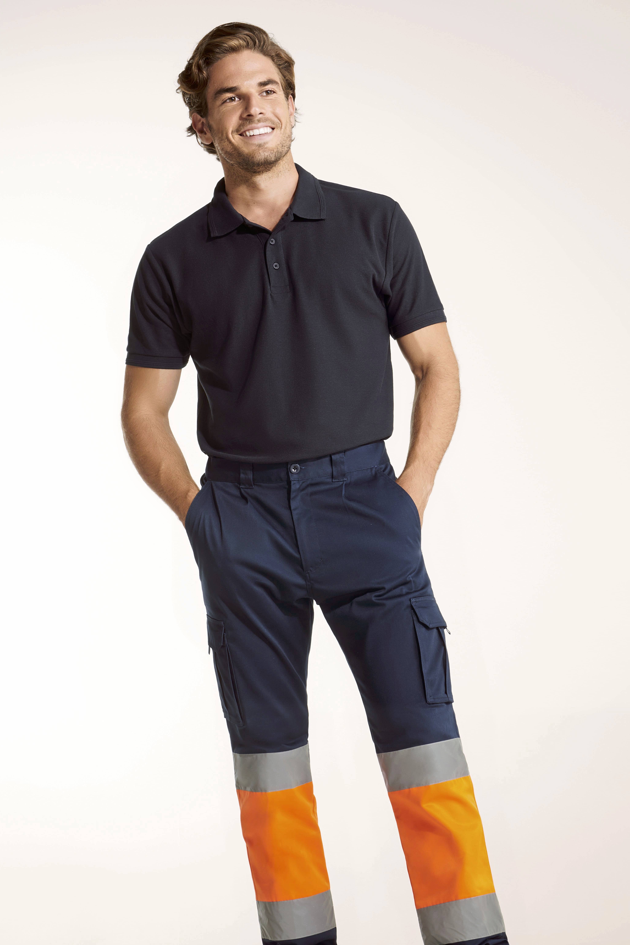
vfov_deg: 25.4
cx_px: 399
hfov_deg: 17.0
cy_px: 520
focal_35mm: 80
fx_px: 2100
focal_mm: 60
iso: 100
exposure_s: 1/160
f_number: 13
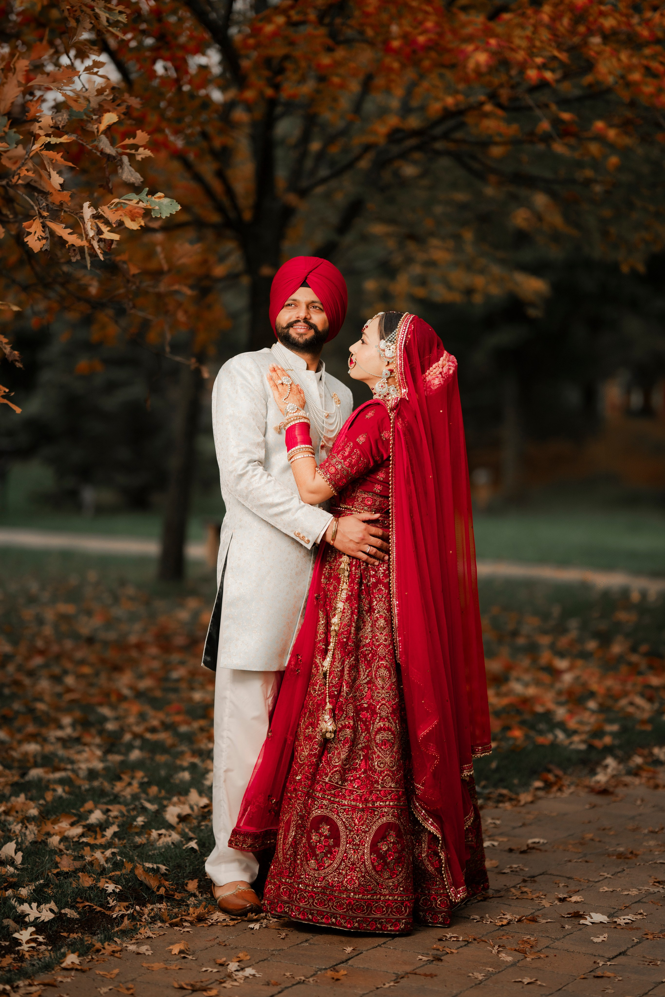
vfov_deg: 23.9
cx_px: 332
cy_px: 498
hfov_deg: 16.1
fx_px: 2354
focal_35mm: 85
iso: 250
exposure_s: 1/1000
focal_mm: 85
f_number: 1.4
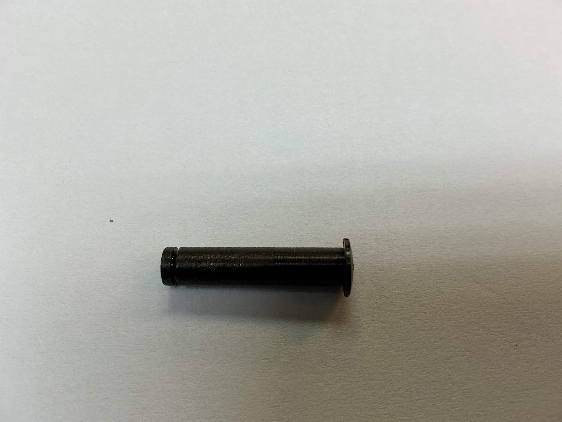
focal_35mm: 29
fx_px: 471
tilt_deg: -74.3
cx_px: 281
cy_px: 211
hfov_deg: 61.7
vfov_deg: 48.2
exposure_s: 1/100
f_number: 1.8
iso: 25
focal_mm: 3
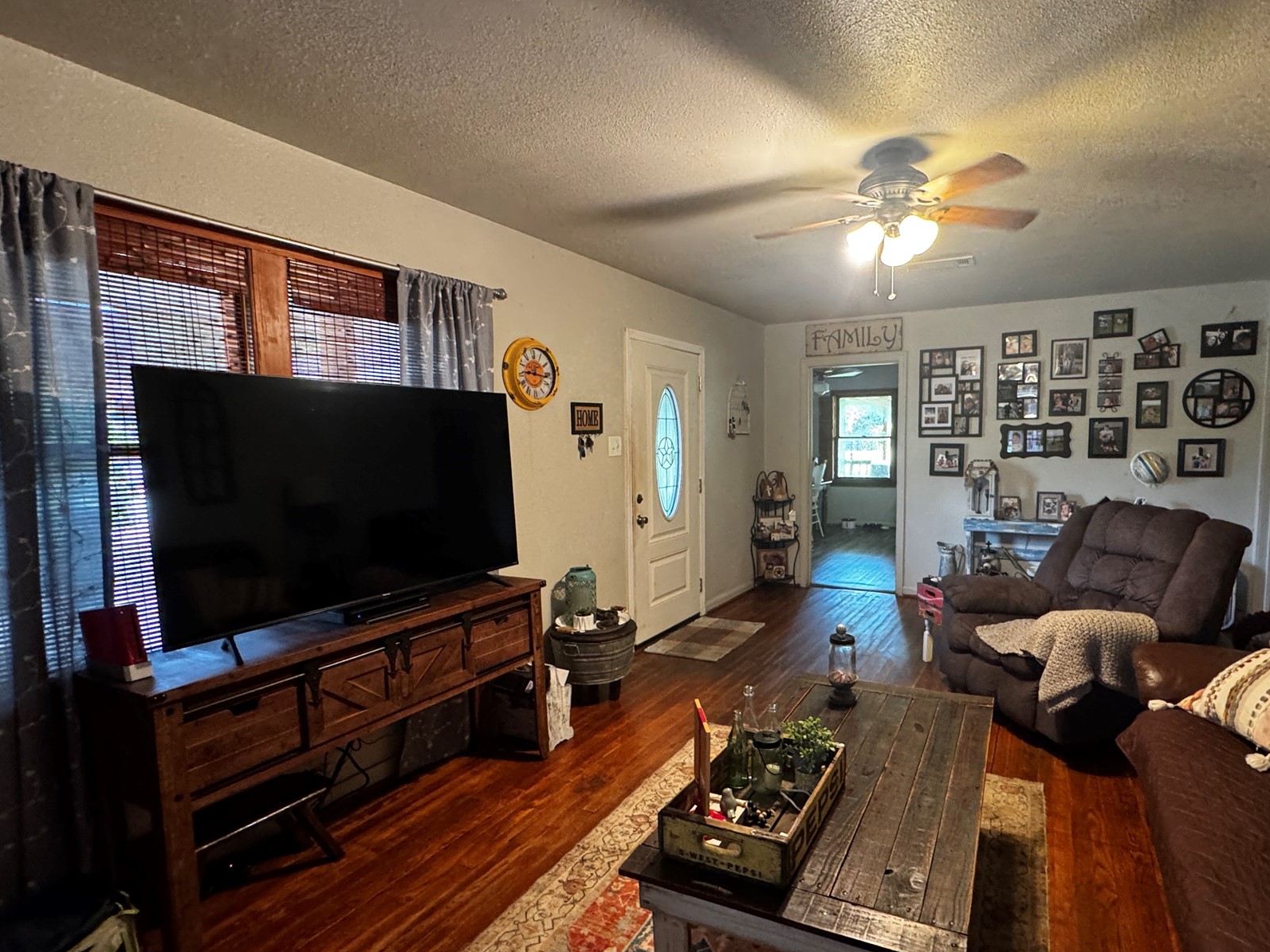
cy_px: 496
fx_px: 660
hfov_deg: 87.0
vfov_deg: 71.6
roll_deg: +2.0
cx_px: 738
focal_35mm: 18
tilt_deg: -9.1
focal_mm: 2.22
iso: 320
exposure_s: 1/60
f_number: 2.2
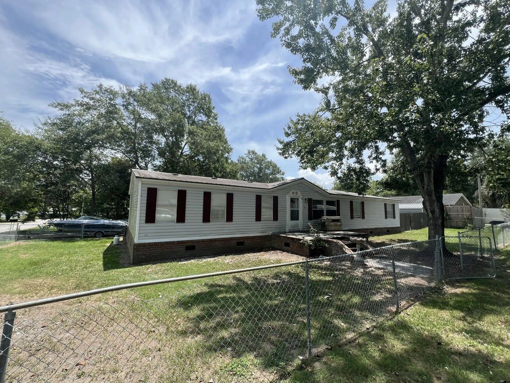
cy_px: 192
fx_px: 192
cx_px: 255
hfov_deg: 106.2
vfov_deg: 89.9
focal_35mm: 13
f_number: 1.8
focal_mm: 1.57
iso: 32
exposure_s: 1/1074
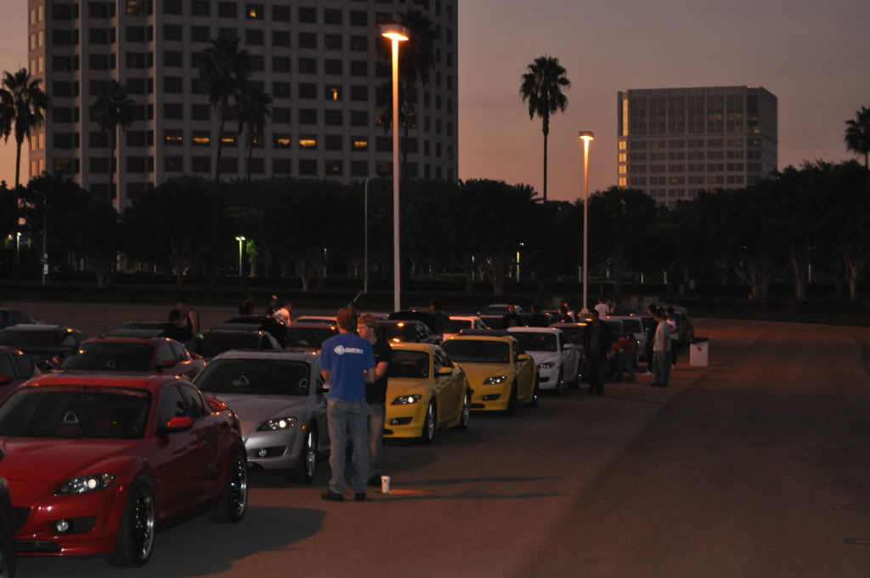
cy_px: 289
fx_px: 1883
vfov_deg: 17.4
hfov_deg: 26.0
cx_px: 435
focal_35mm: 78
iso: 800
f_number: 5.6
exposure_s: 1/60
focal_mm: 52
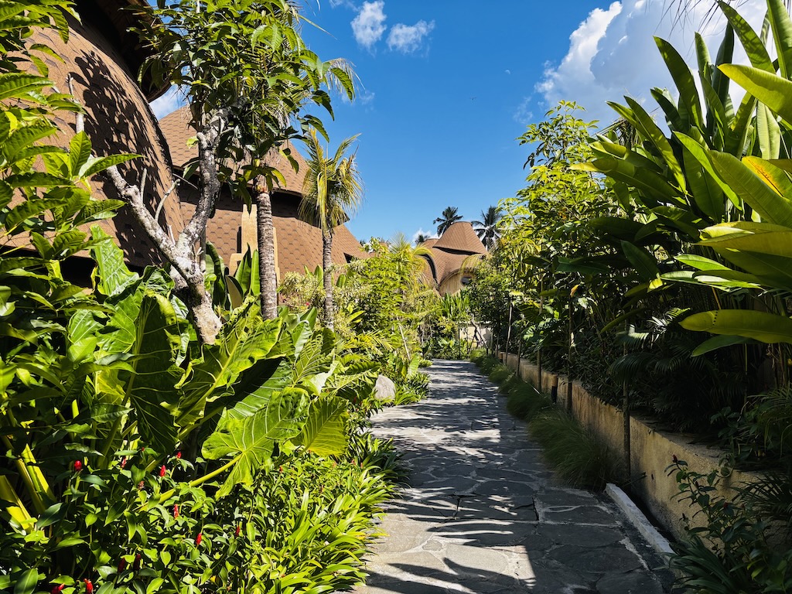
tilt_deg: +2.5
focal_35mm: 26
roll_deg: +1.0
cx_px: 396
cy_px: 297
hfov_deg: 67.3
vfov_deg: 53.1
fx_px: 595
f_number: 1.6
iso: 50
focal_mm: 5.96
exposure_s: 1/1721
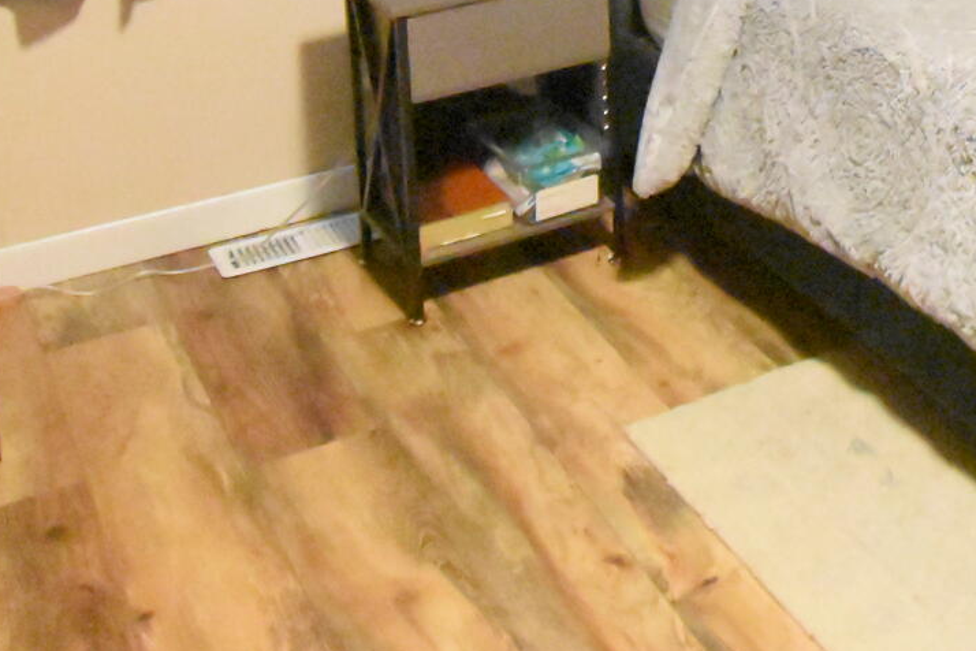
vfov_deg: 19.3
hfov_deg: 29.1
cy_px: -283
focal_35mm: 63
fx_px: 1708
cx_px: 1047
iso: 12800
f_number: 4.5
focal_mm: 10
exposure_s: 1/40
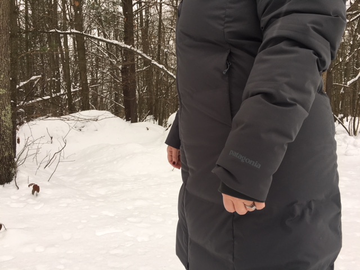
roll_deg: -0.1
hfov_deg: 61.7
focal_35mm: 29
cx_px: 180
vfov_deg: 48.2
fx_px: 302
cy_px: 135
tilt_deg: -2.0
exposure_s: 1/60
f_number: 2.2
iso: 25
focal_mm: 4.15
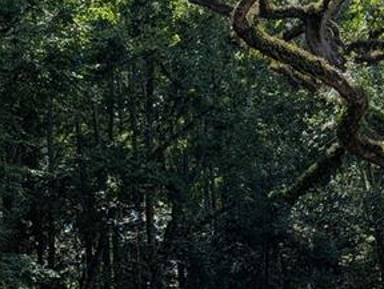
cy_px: 188
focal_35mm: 85
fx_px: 944
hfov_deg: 22.6
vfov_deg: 17.4
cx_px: 57
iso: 20
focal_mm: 6.9
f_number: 1.68
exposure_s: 1/11236
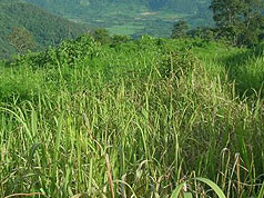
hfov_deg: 27.0
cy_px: 37
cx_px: 95
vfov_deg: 20.2
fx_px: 549
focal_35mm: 72
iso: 64
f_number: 4.8
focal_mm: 7.8
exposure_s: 1/324
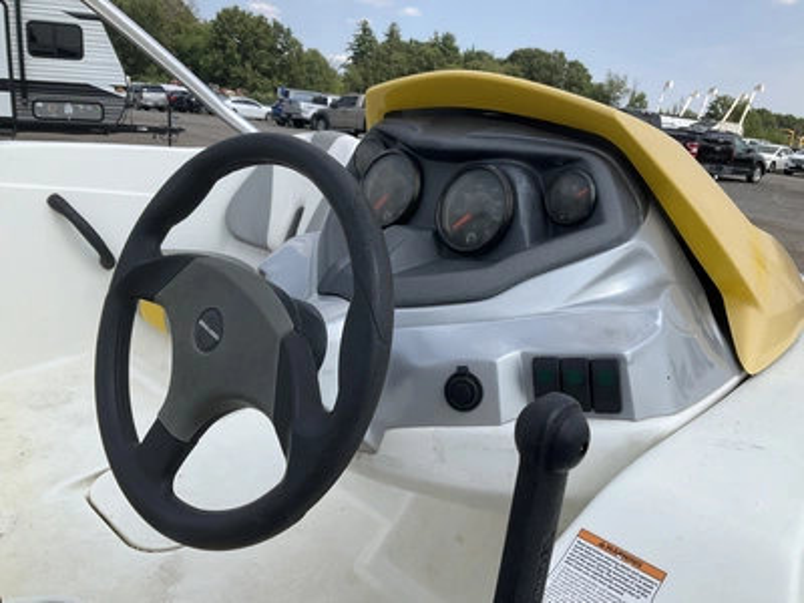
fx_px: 674
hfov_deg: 61.7
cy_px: 302
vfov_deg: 48.2
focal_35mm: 29
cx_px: 402
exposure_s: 1/1912
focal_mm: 3
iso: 25
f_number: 1.8
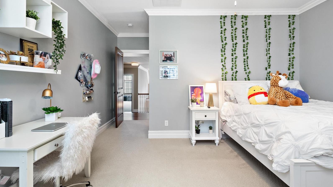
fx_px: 168
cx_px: 167
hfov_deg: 89.6
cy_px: 84
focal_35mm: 19
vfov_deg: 58.2
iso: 400
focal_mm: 9
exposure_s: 1/4
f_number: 6.3
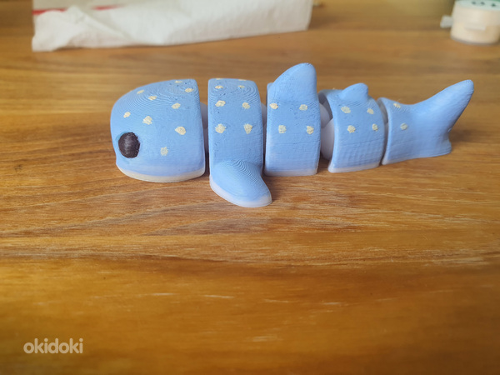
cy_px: 188
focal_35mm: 26
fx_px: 376
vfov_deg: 53.1
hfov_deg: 67.3
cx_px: 250
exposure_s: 1/120
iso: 100
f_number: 2.4
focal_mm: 4.3
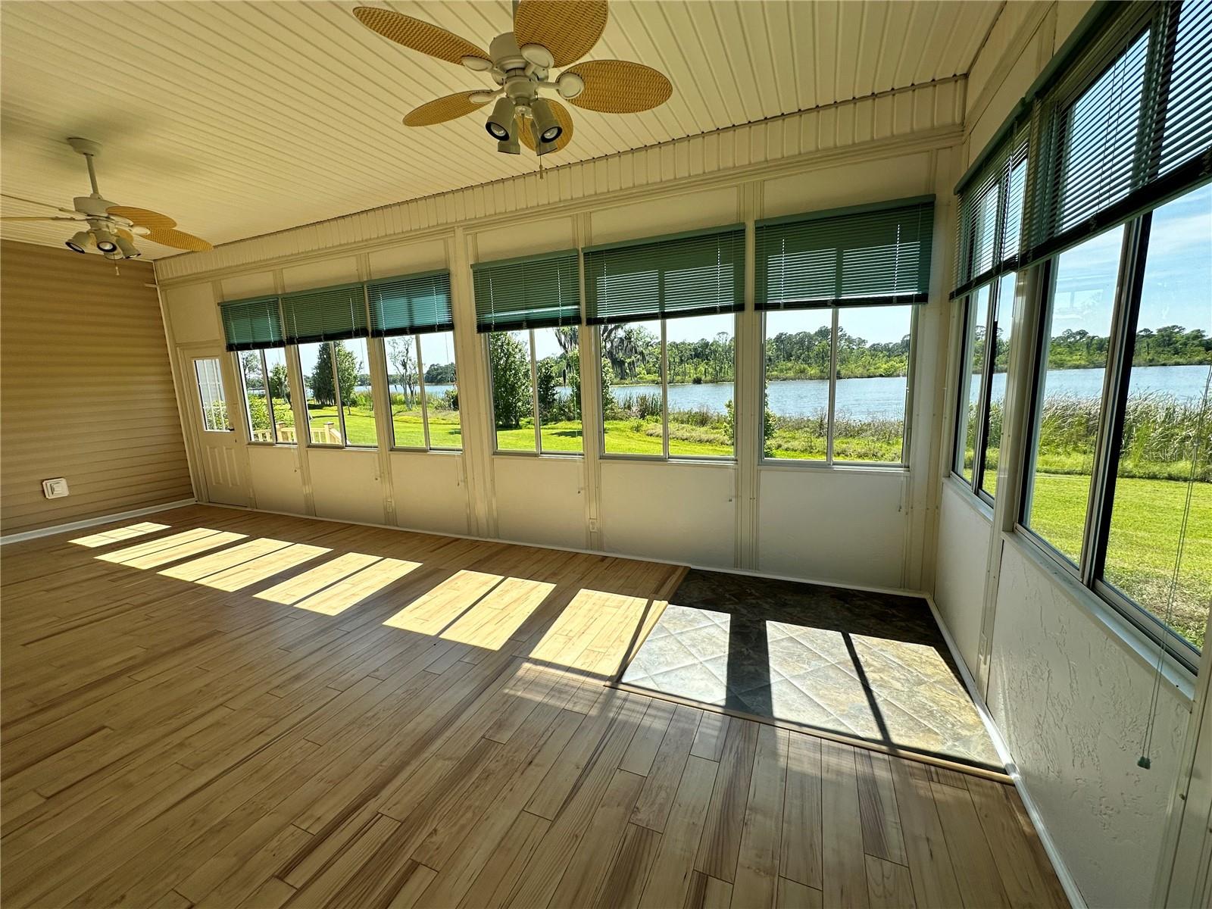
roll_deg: +1.3
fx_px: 490
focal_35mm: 14
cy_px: 454
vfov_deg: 85.7
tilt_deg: -9.4
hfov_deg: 102.1
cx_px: 606
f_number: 2.2
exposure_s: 1/1103
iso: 40
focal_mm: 2.22
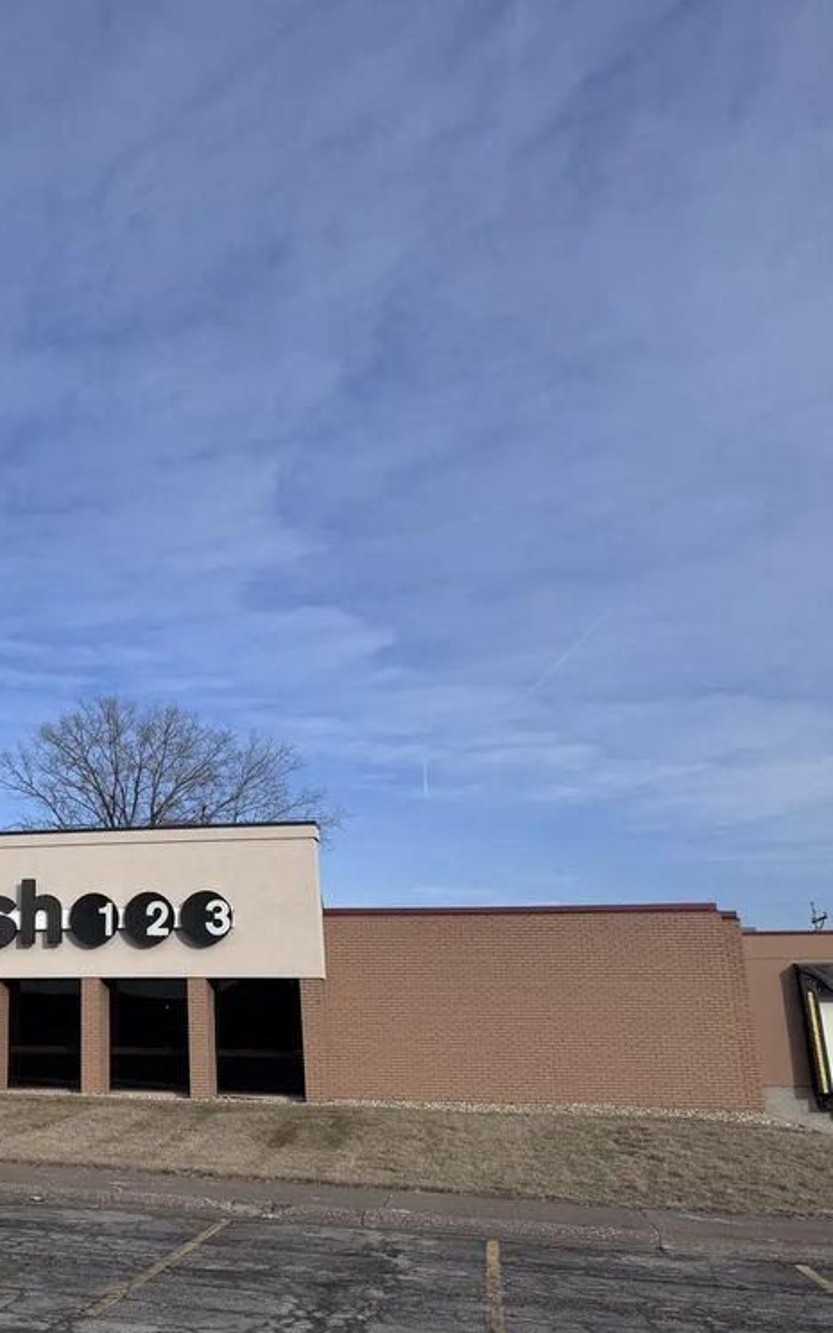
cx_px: 63
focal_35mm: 35
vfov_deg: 55.3
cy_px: 665
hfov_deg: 34.0
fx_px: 1271
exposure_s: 1/4310
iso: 80
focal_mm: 6.76
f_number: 1.78
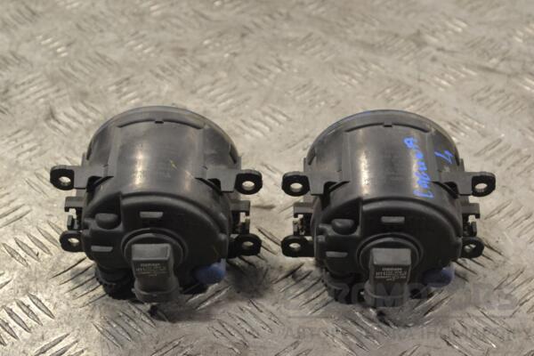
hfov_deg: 24.6
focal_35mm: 82
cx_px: 267
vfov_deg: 16.6
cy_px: 178
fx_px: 1224
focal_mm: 55
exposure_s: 1/320
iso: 3200
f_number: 9
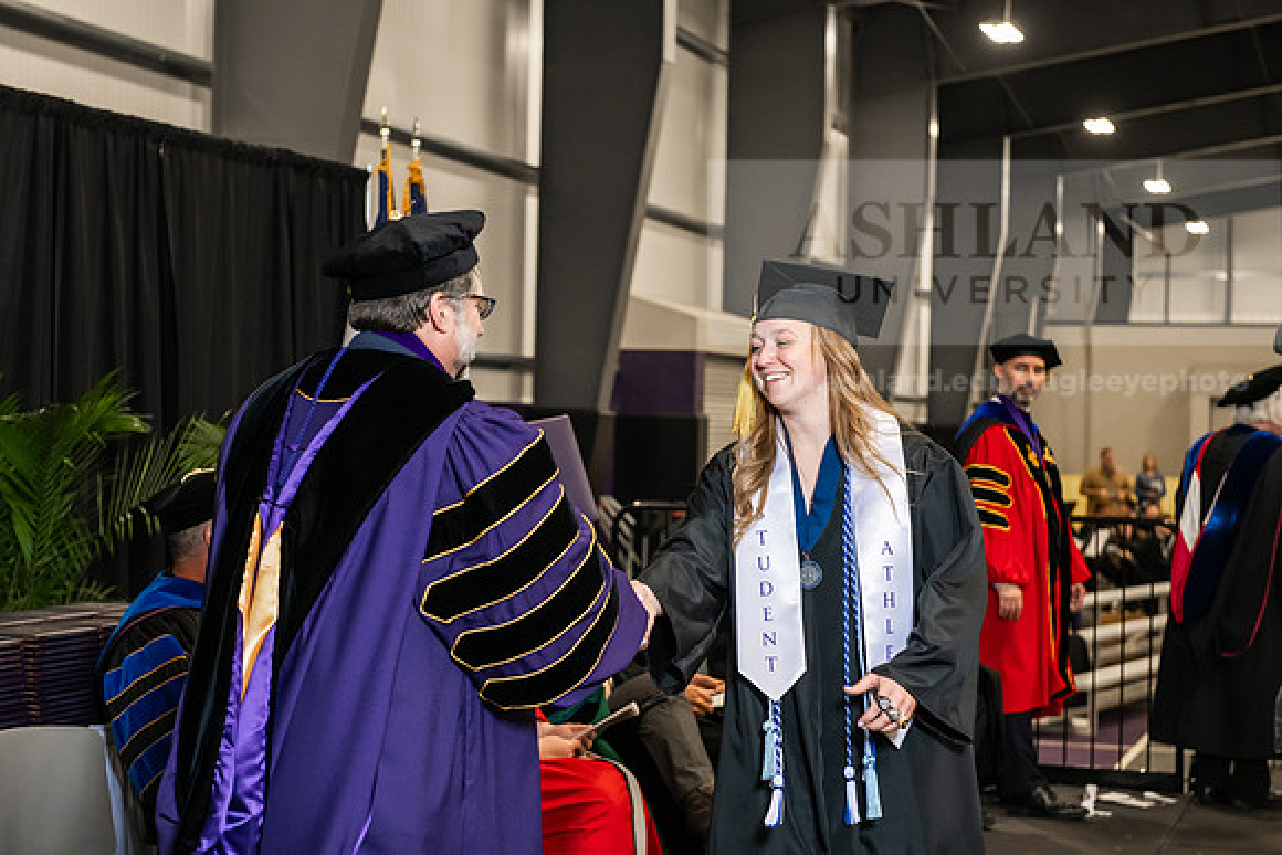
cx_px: 641
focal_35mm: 70
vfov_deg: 19.5
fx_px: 2493
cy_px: 428
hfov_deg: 28.8
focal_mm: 70
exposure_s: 1/200
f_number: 5
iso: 2500
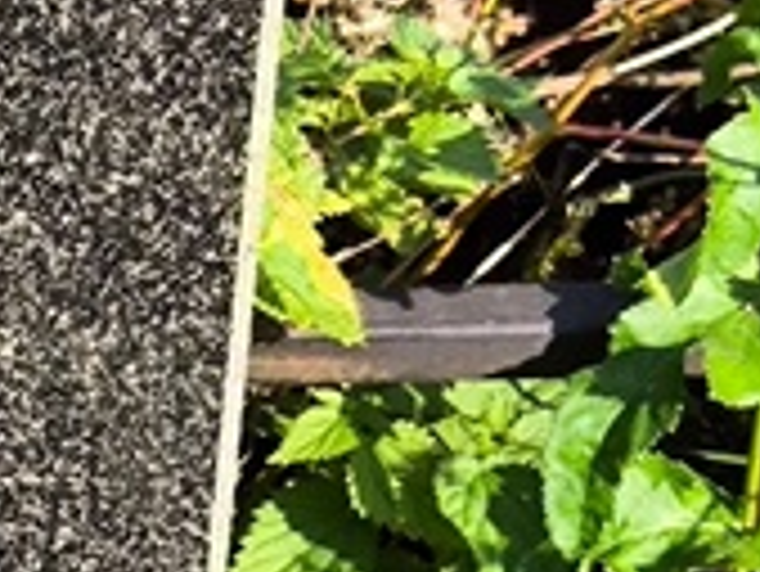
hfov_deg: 7.9
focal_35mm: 236
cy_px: 932
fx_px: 5185
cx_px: -870
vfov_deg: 6.2
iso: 50
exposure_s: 1/382
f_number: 1.7
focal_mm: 4.71
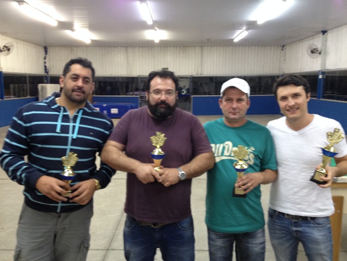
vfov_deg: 40.7
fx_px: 351
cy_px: 130
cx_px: 174
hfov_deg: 52.6
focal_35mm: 35
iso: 125
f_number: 2.4
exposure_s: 1/20
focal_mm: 4.28
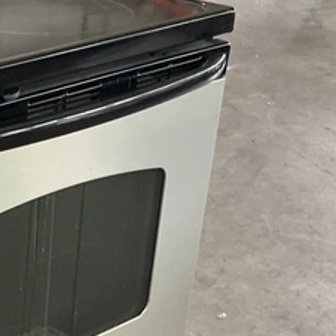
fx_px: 933
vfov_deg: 20.3
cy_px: 227
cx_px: -125
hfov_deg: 18.7
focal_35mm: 85
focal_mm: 3
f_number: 1.8
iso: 250
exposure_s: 1/30
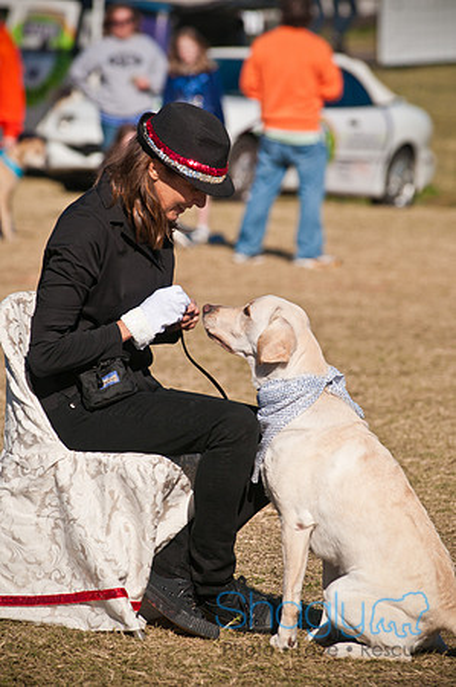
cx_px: 228
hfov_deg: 4.6
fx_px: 5713
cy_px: 344
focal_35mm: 300
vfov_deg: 6.9
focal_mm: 200
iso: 400
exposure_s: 1/3200
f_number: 5.6
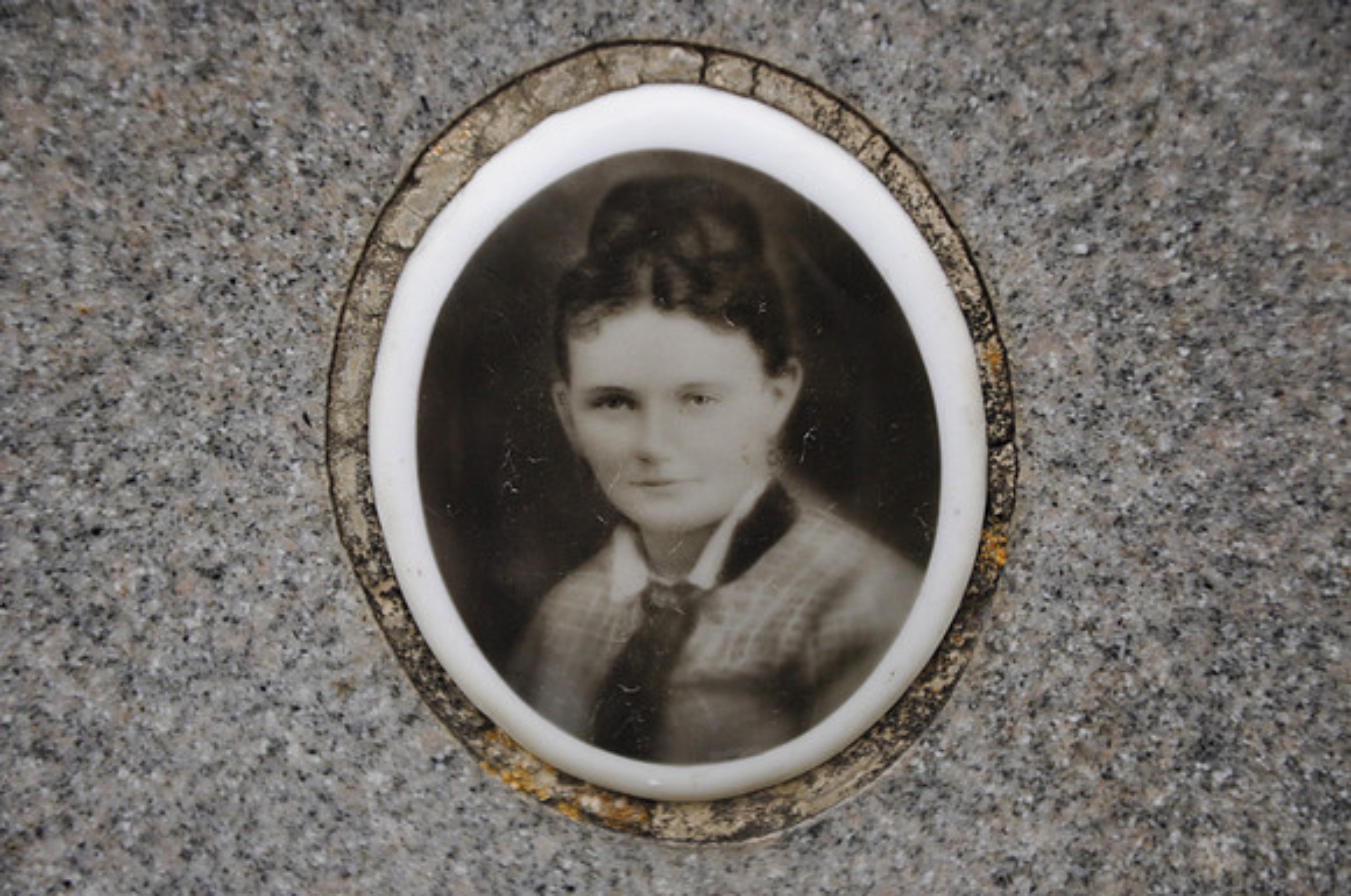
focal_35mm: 135
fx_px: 5059
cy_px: 448
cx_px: 676
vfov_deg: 10.1
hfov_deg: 15.2
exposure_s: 1/250
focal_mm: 90
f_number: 5.6
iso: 720
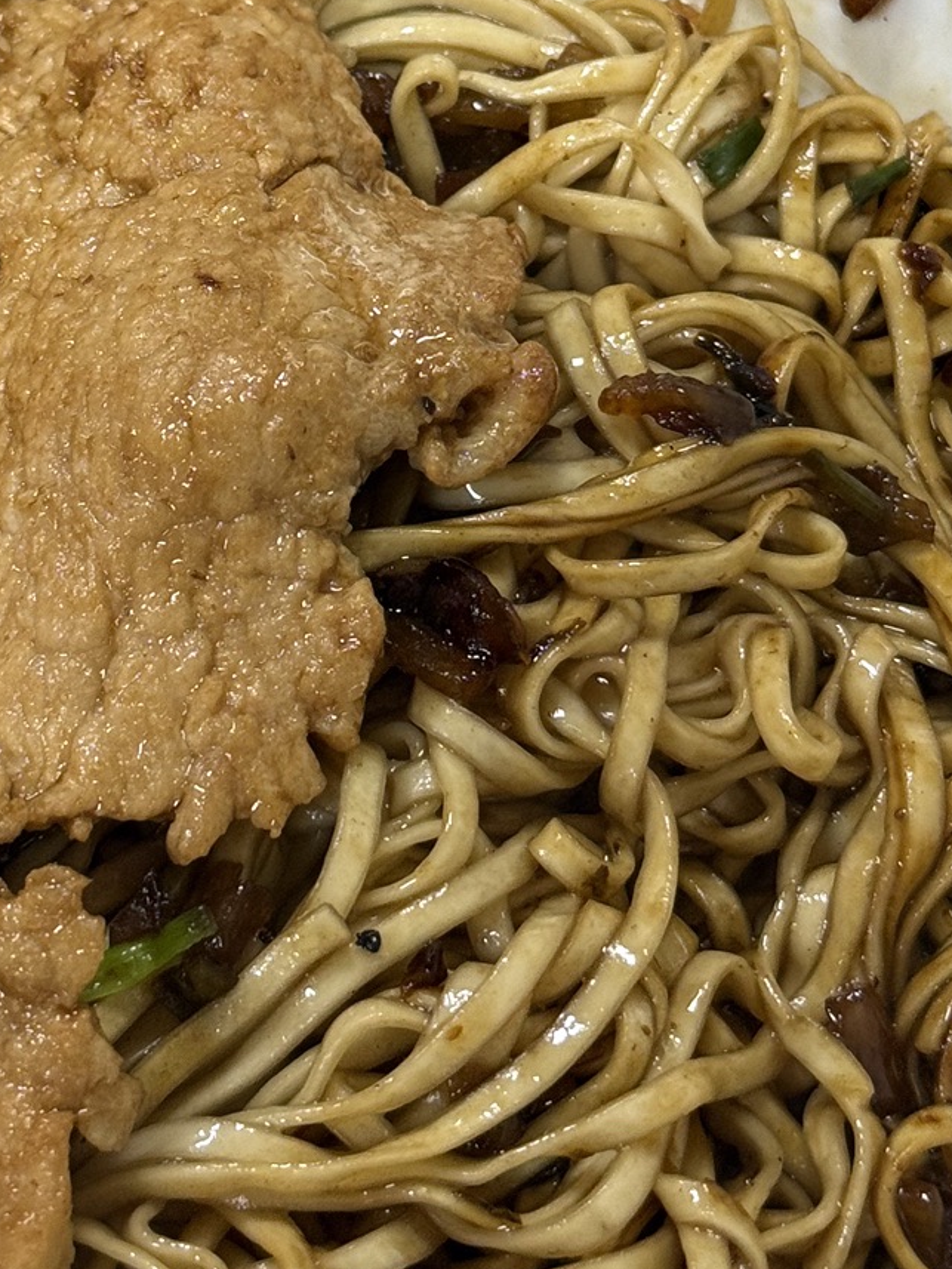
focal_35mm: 112
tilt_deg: -58.3
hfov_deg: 13.2
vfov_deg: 17.5
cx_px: 271
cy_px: 296
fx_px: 4106
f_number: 1.78
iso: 125
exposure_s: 1/60
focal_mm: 6.76
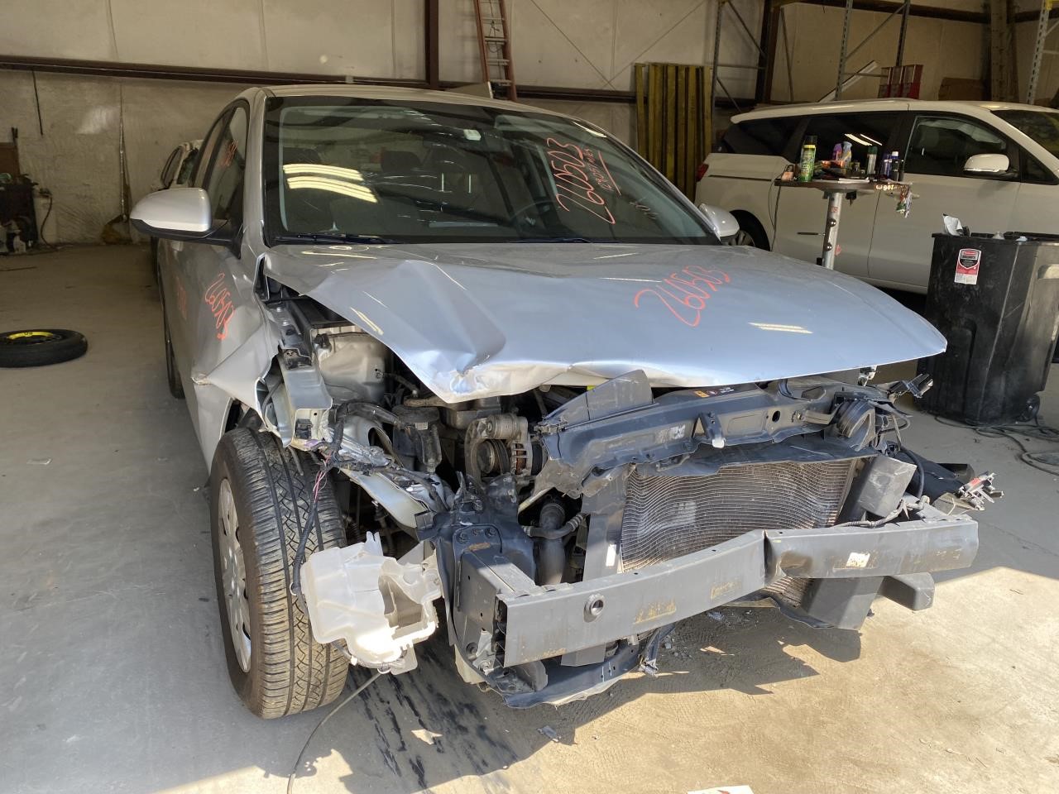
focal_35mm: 26
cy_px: 397
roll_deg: -0.6
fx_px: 795
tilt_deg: -15.4
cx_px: 530
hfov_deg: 67.3
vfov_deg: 53.1
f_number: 1.8
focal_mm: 4.25
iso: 32
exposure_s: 1/293
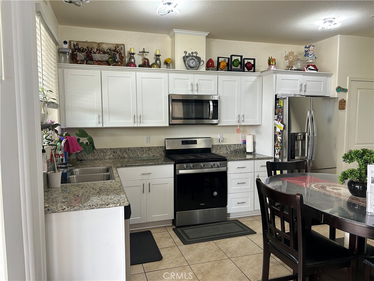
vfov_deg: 53.1
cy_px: 140
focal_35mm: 26
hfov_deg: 67.3
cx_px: 187
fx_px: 281
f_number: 1.5
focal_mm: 5.7
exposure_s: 1/120
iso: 100
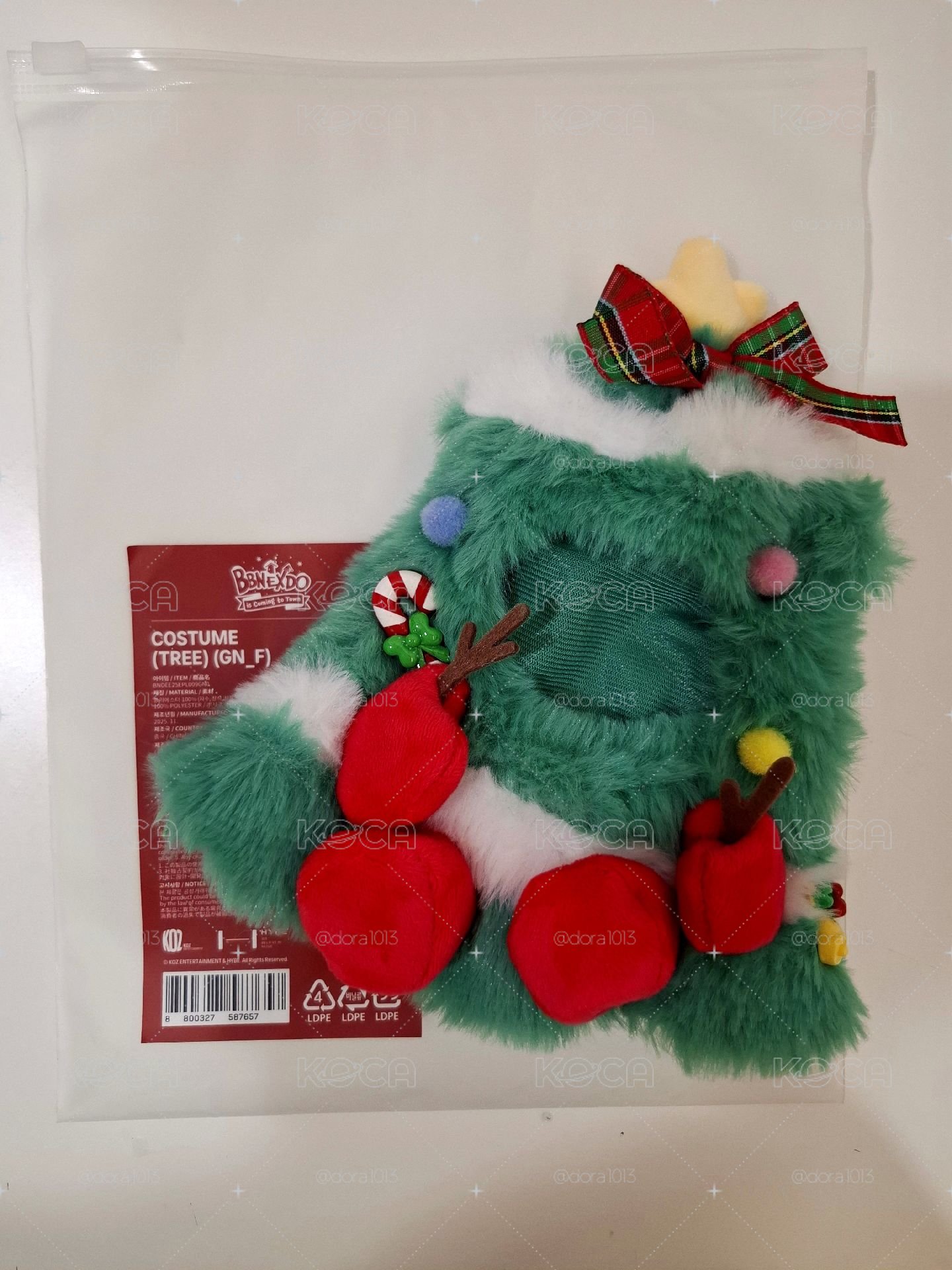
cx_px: 476
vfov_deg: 73.9
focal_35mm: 23
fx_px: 843
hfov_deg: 58.9
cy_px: 635
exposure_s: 1/120
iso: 320
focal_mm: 5.54
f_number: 1.8
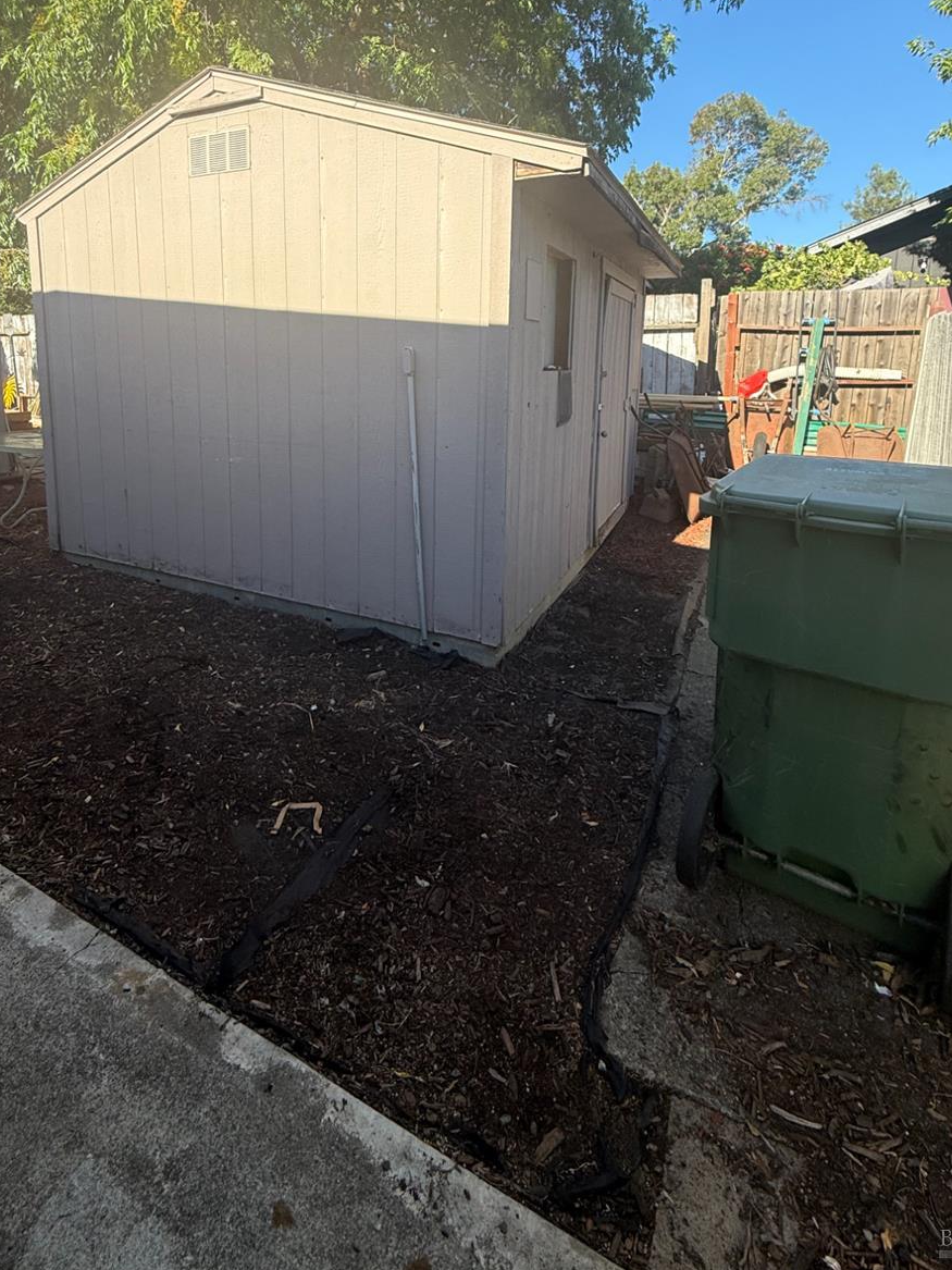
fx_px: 660
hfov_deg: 71.3
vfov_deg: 85.7
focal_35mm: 18
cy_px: 460
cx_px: 417
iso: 50
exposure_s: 1/770
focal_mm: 2.22
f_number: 2.2
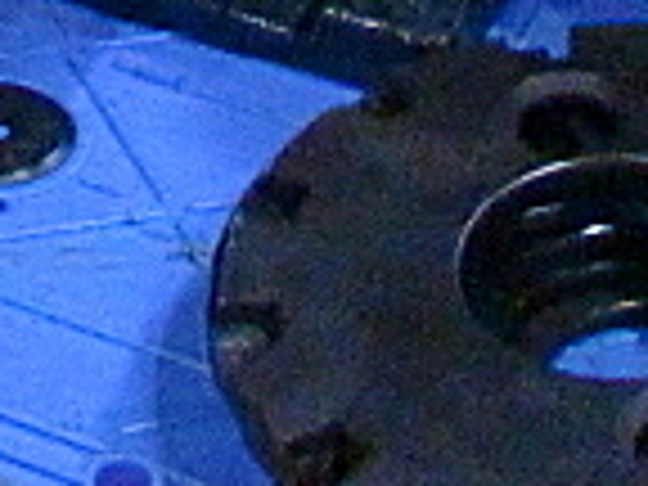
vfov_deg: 9.2
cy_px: -292
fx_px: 2920
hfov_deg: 12.6
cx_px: 220
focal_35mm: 156
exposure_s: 1/60
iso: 1000
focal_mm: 6.3
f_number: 3.1
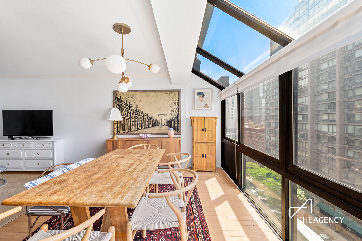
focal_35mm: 14
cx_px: 181
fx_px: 141
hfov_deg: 104.3
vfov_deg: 81.1
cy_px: 120
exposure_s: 1/2.5
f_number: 14
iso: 250
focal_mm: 14
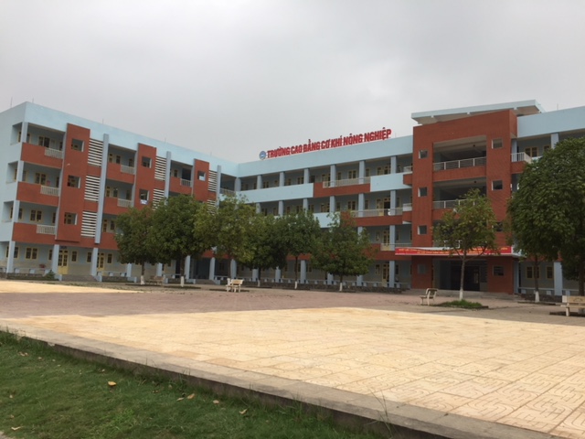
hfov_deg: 61.7
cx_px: 292
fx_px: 490
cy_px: 220
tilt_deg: +8.9
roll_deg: -2.9
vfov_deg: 48.2
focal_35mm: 29
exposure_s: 1/879
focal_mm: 4.15
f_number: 2.2
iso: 32
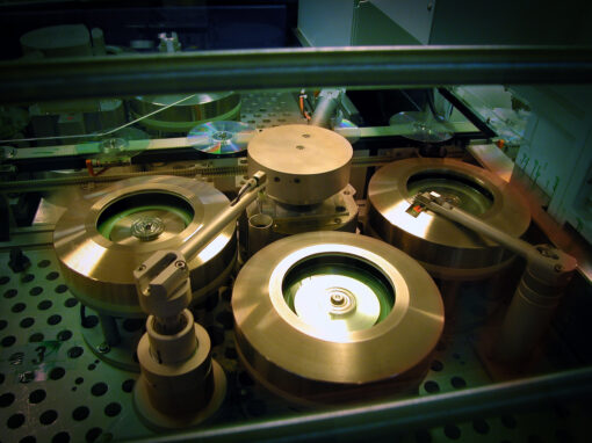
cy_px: 222
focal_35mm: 28
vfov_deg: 49.7
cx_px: 296
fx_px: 479
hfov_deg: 63.5
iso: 100
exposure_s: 1/29.3
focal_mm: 7.1
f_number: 2.8
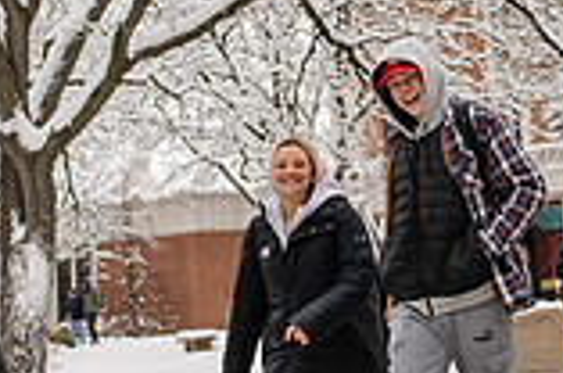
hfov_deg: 20.3
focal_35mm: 100
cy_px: 13
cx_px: 394
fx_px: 1561
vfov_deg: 13.5
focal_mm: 27
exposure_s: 1/500
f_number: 4
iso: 160
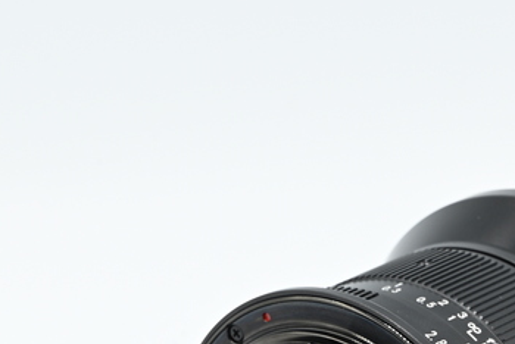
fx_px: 3064
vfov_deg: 6.4
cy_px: 332
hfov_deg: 9.6
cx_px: 346
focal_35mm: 214
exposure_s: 1/20
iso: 200
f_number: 14
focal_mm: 75
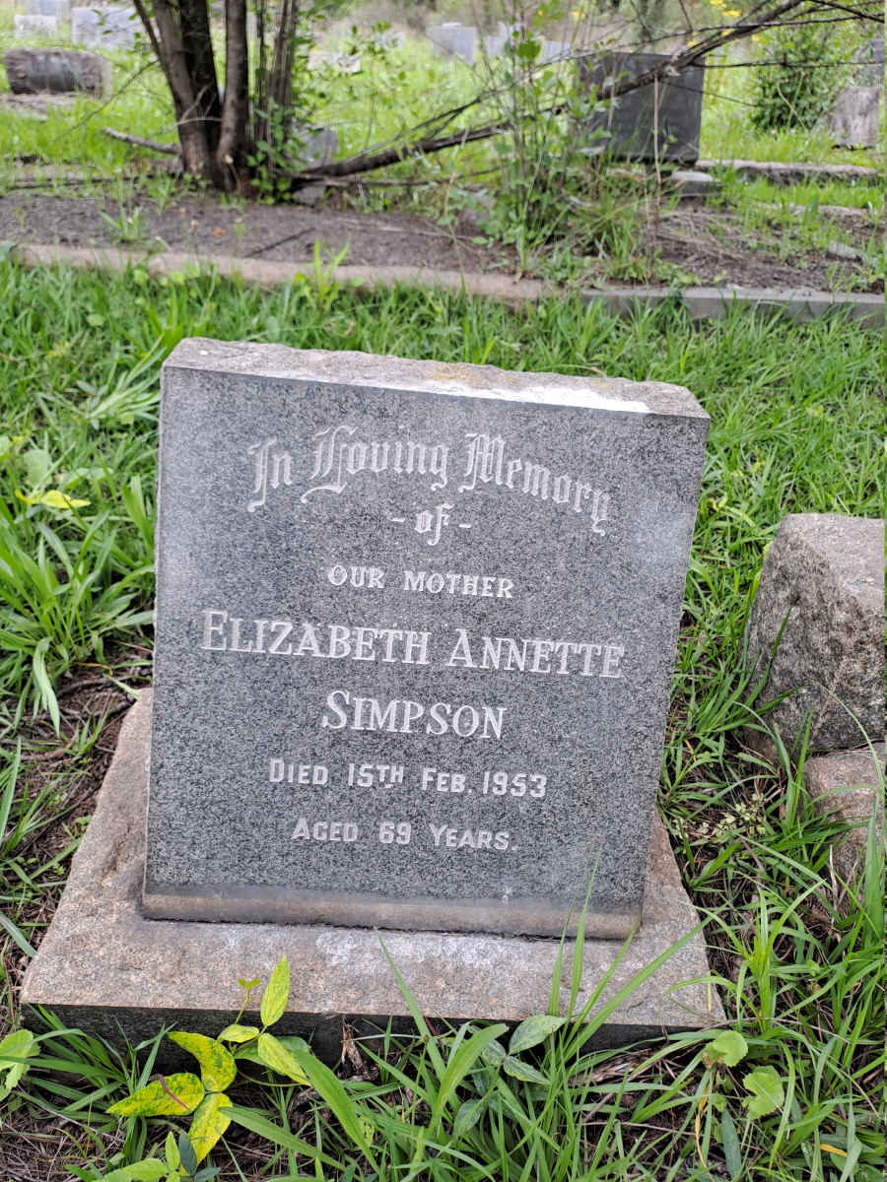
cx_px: 444
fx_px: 854
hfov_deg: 54.9
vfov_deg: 69.4
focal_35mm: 25
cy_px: 591
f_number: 1.8
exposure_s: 1/60
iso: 40
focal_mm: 4.65
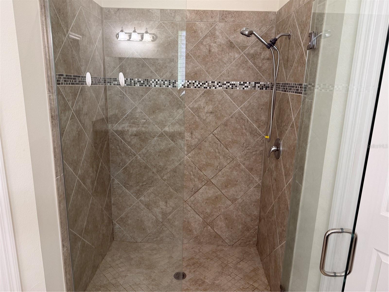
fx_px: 270
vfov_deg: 56.8
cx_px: 194
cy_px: 146
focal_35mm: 24
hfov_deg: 71.6
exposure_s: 1/60
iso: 125
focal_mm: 6.76
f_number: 1.78
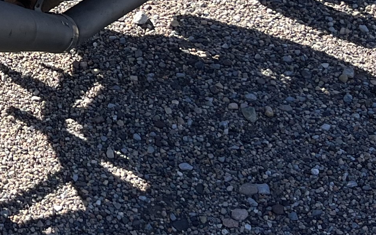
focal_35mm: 117
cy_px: -104
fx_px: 1199
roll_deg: -3.9
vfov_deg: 10.8
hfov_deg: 17.1
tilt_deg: -26.6
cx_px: -65
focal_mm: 5.1
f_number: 1.6
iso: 50
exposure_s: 1/2062
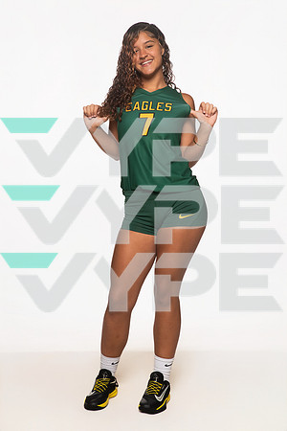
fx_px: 813
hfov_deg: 20.0
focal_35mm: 68
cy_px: 216
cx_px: 144
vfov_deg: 29.7
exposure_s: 1/320
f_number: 7.1
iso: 800
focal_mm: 68
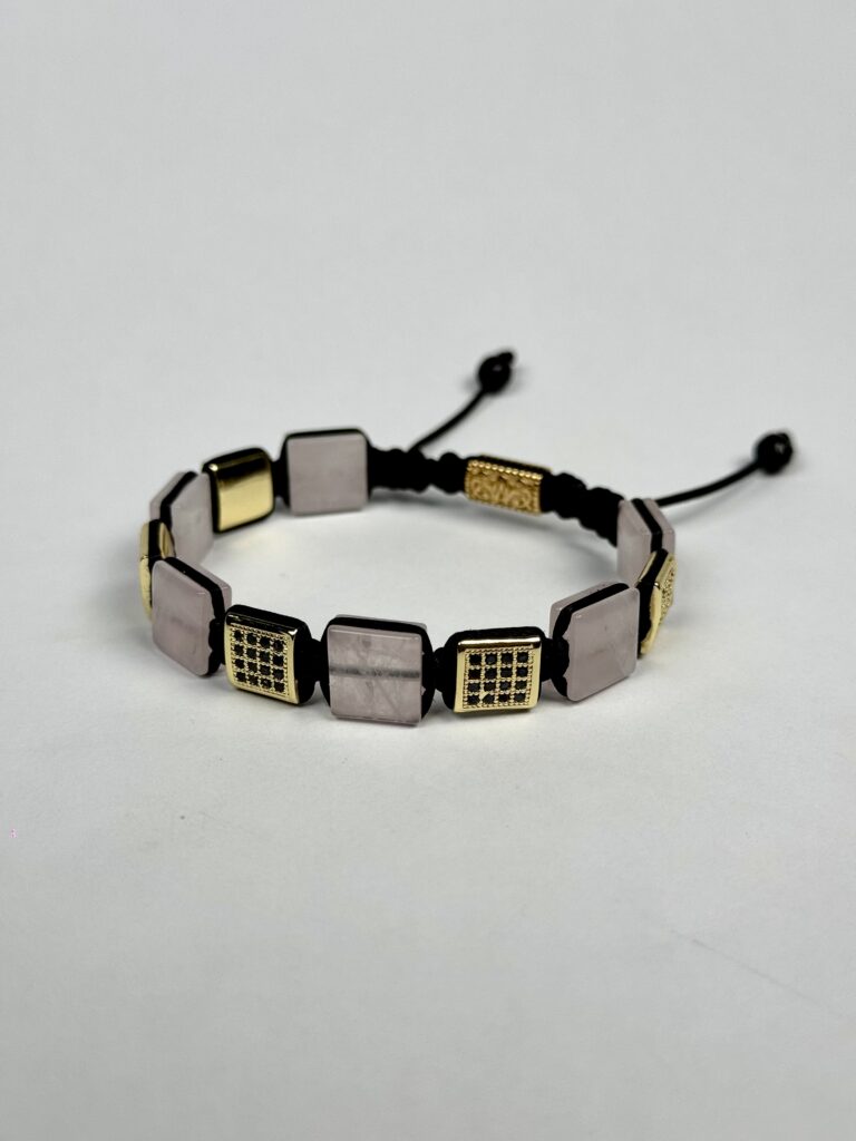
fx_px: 1583
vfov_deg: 39.7
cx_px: 428
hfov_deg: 30.3
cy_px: 570
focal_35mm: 48
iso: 64
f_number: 1.78
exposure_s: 1/10526
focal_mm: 6.76
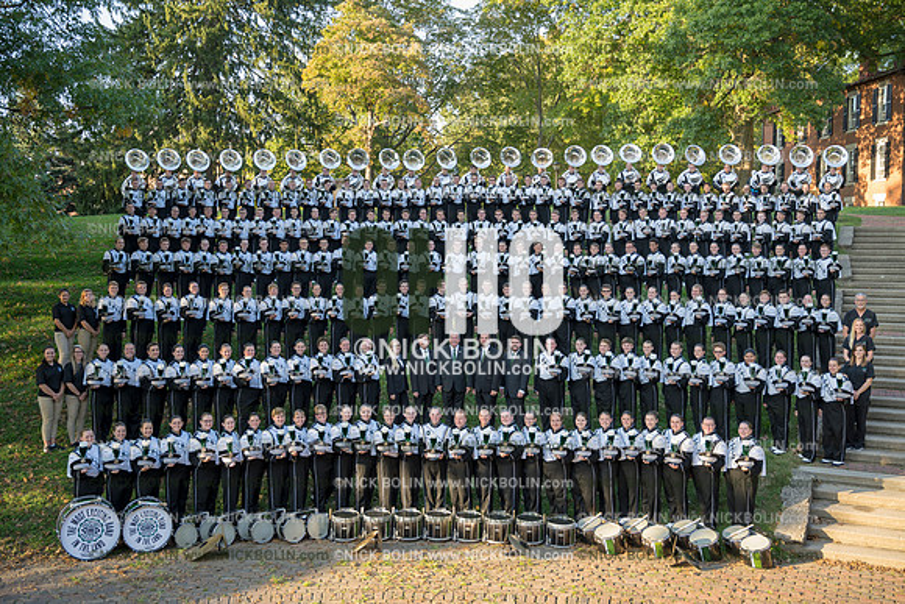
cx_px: 452
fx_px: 905
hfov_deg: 53.1
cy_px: 302
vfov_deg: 36.9
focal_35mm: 36
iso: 125
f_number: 4
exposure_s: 1/100
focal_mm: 36
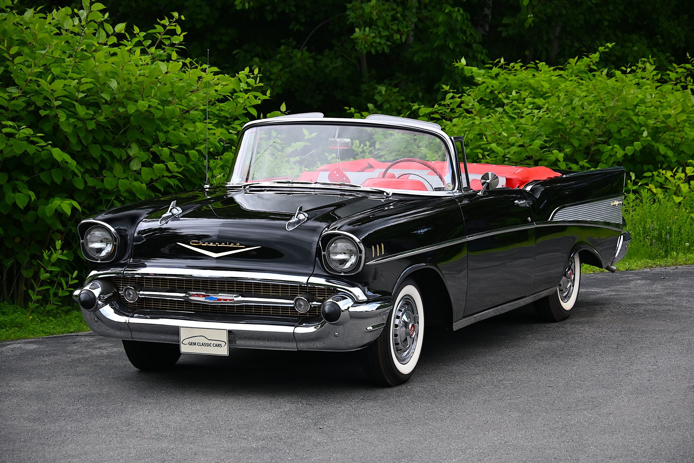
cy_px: 232
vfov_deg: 11.7
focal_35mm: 117
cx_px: 347
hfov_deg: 17.5
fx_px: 2255
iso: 400
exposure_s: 1/160
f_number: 5
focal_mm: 78
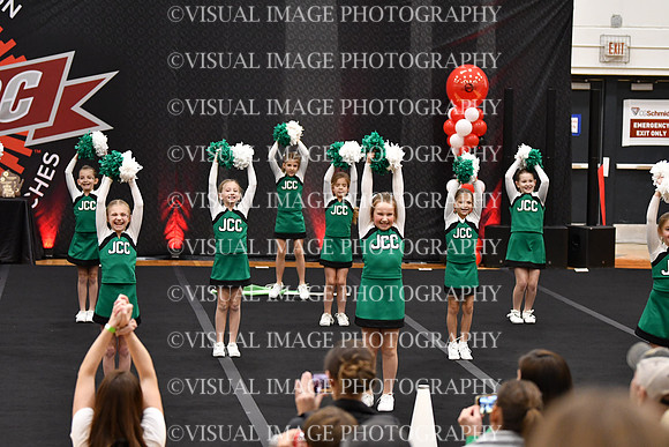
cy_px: 224
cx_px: 334
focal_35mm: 120
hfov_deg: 17.1
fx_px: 2230
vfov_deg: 11.4
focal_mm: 80
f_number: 2.8
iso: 4000
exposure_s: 1/800
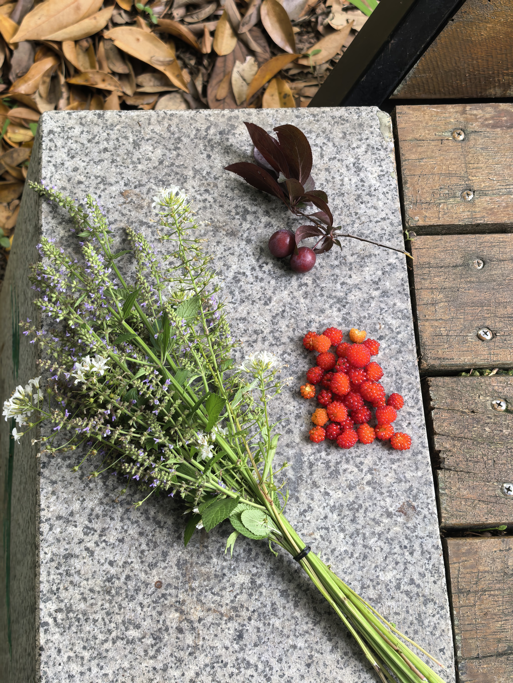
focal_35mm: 48
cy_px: 342
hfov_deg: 30.3
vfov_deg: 39.7
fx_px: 948
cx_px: 256
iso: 200
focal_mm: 6.98
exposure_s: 1/100
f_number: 2
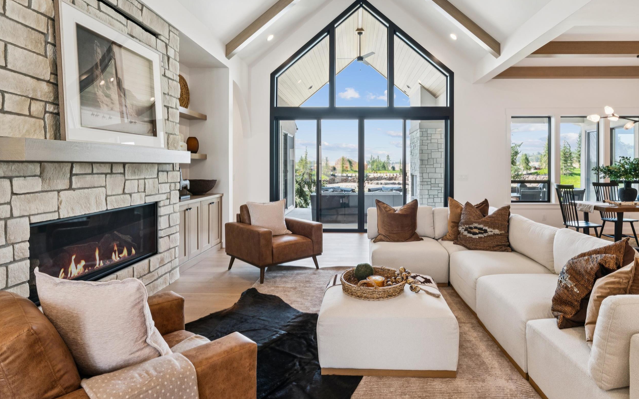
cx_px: 349
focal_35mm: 20
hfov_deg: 83.8
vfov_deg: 58.4
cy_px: 165
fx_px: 355
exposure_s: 1/20
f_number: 13
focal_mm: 16.3
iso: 400
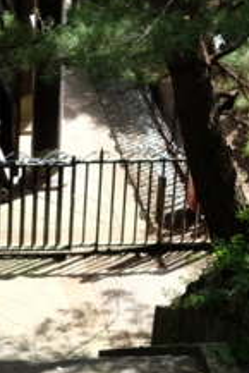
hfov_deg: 8.2
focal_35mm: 165
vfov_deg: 12.4
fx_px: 1709
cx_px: -59
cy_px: 282
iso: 200
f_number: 5
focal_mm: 23
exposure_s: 1/125
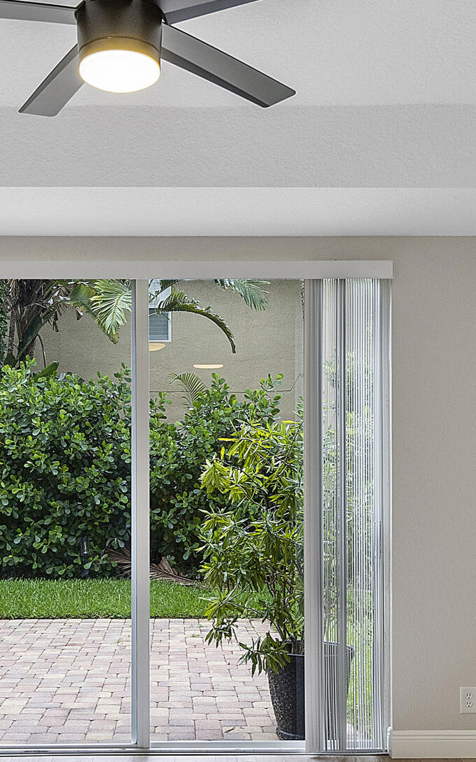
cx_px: 188
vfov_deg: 46.9
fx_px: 872
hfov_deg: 30.4
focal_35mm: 42
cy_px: 468
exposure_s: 1/5
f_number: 11
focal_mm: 10
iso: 160
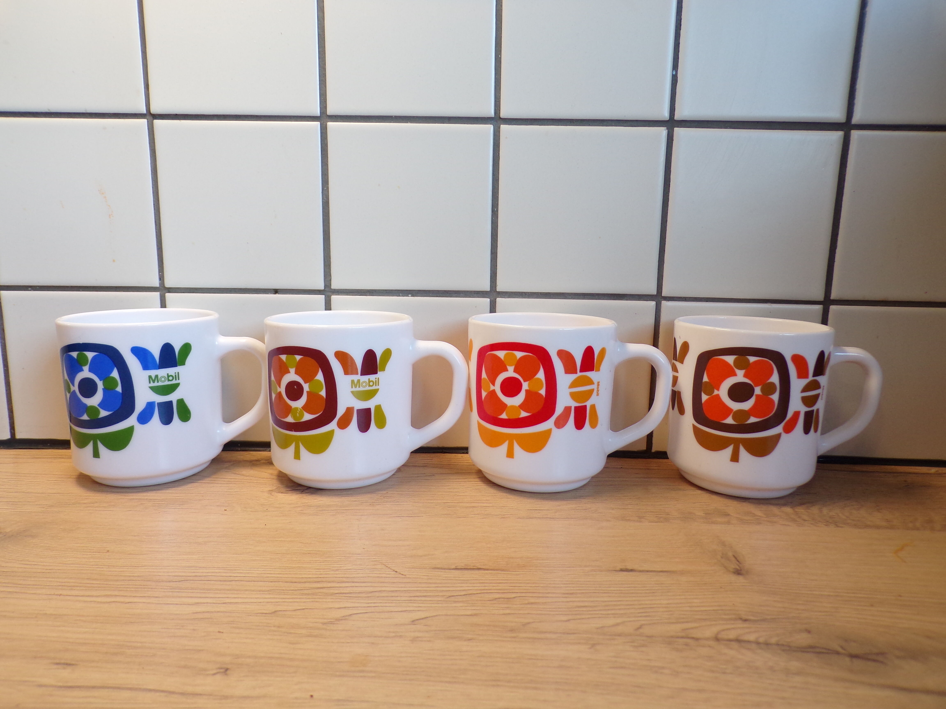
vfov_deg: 56.8
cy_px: 354
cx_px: 473
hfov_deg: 71.6
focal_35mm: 24
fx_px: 656
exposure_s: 1/34
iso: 114
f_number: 3
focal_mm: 4.3
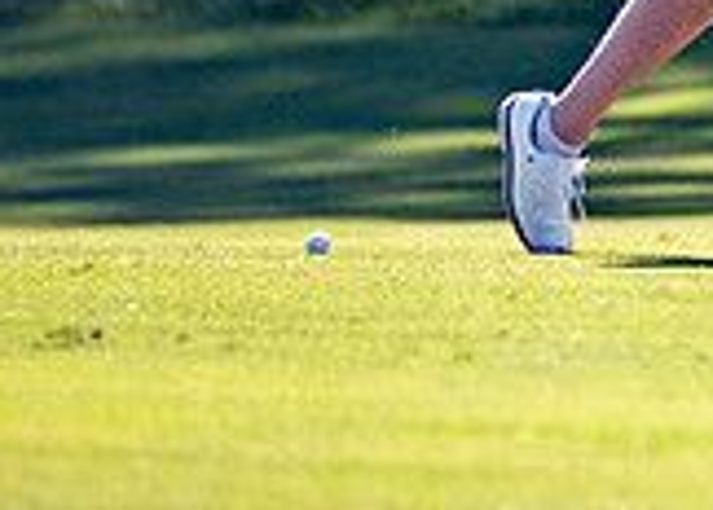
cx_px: 1237
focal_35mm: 1244
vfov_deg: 1.2
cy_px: -285
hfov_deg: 1.6
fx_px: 25212
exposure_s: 1/800
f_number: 2.8
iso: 100
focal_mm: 200
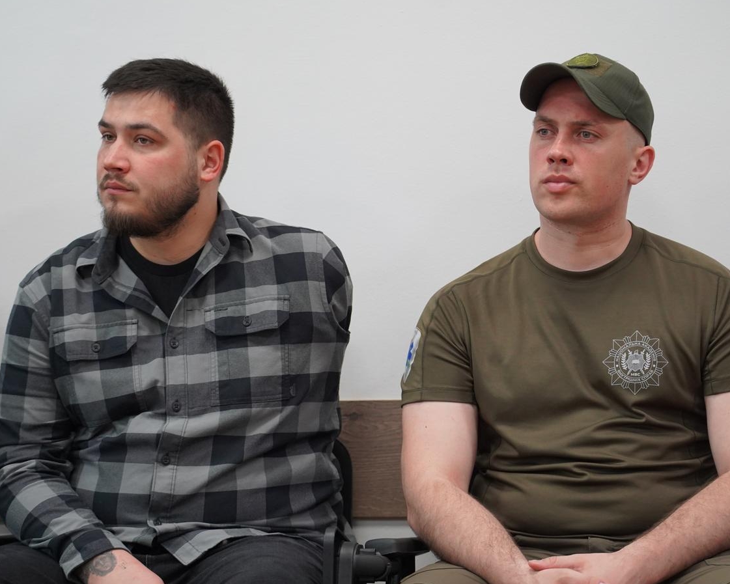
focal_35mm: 118
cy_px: 318
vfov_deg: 13.1
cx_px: 381
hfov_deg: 16.3
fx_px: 2550
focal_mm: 94
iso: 2500
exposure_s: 1/160
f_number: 4
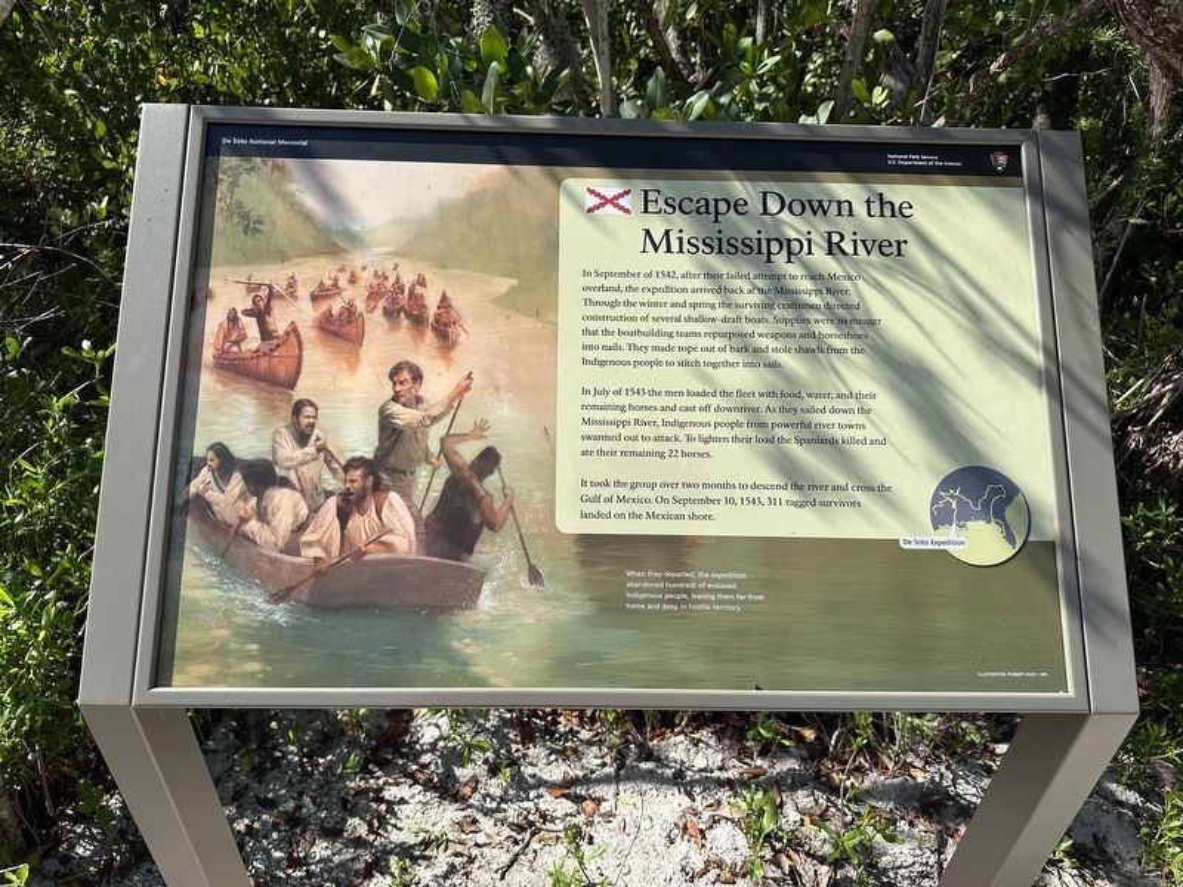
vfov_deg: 56.8
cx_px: 592
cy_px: 444
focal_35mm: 24
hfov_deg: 71.6
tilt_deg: -36.5
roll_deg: -1.2
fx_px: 820
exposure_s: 1/3058
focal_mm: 6.86
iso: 80
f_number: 1.78
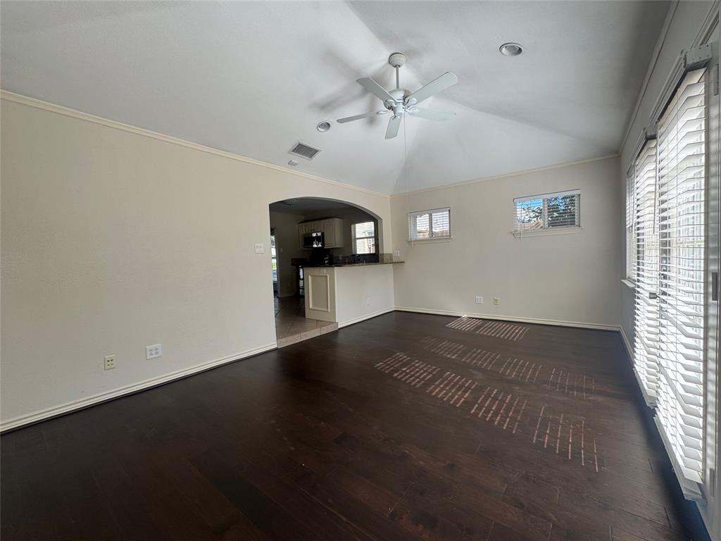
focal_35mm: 14
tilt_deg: -3.1
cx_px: 360
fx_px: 292
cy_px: 270
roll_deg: +1.4
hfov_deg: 102.1
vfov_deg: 85.7
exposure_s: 1/156
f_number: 2.2
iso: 40
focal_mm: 2.22
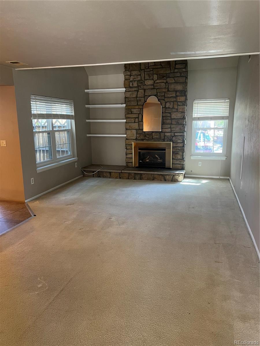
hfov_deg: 53.1
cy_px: 173
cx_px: 130
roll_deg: +0.4
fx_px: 260
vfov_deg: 67.3
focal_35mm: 26
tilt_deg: -10.0
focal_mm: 5.7
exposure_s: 1/60
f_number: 1.5
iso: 160
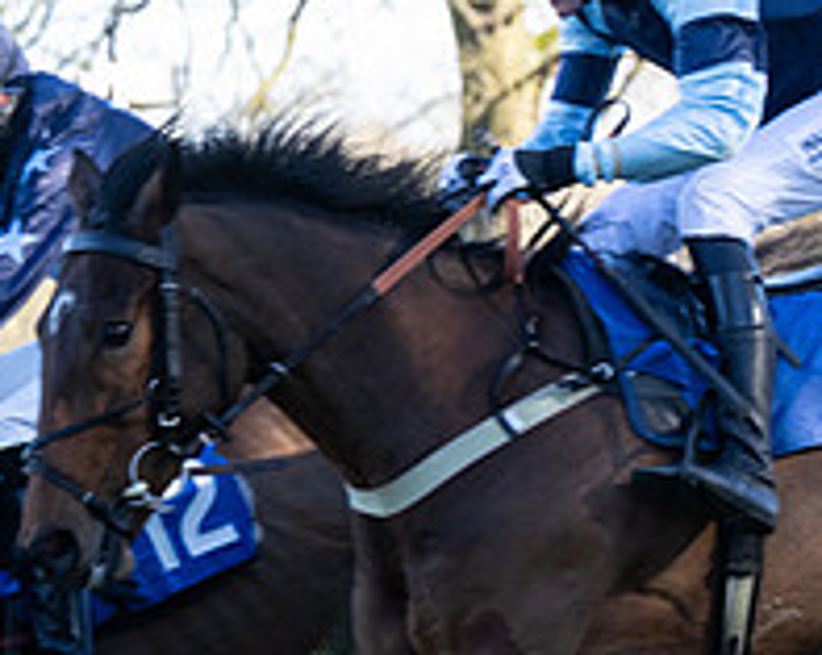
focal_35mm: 260
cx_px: 997
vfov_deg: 5.9
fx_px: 6316
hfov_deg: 7.4
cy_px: 466
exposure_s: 1/1600
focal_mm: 70
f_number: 2.8
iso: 800
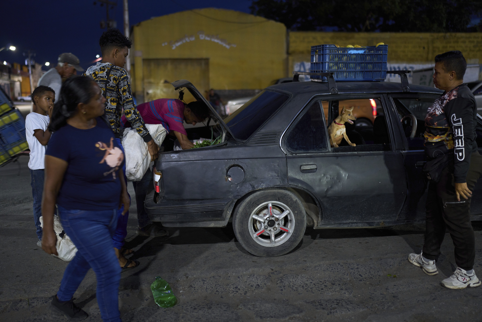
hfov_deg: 54.4
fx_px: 469
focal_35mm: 35
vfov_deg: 37.9
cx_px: 241
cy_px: 161
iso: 1250
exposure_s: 1/60
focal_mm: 35
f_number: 1.4
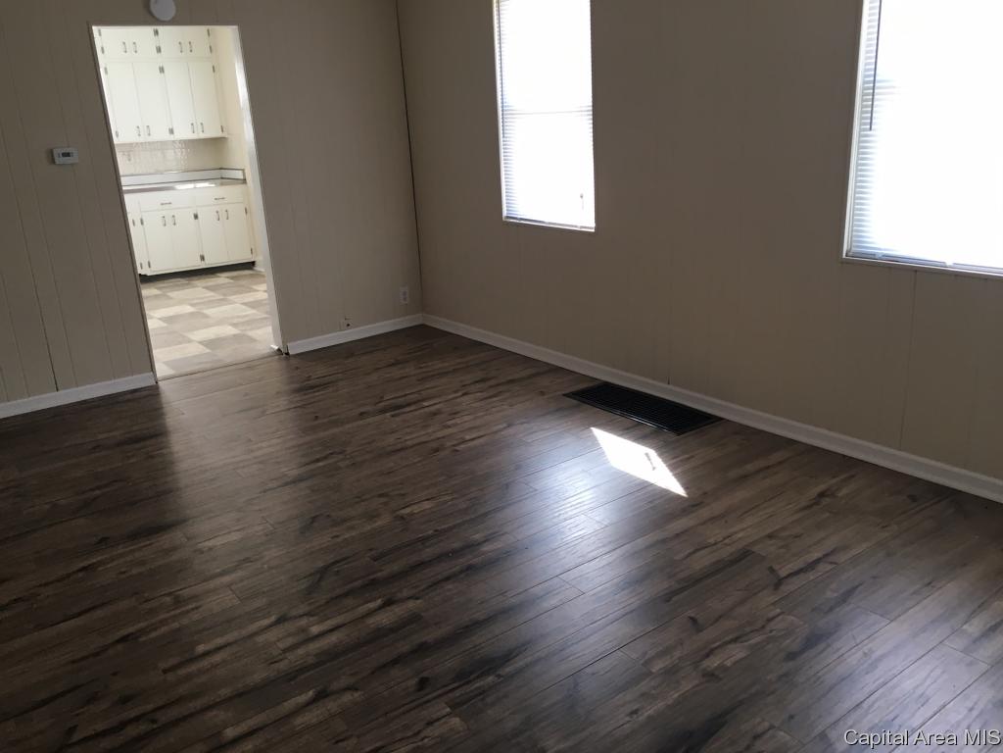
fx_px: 840
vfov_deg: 48.2
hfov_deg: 61.7
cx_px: 502
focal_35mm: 29
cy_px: 376
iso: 32
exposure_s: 1/30
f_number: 2.2
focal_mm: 4.15
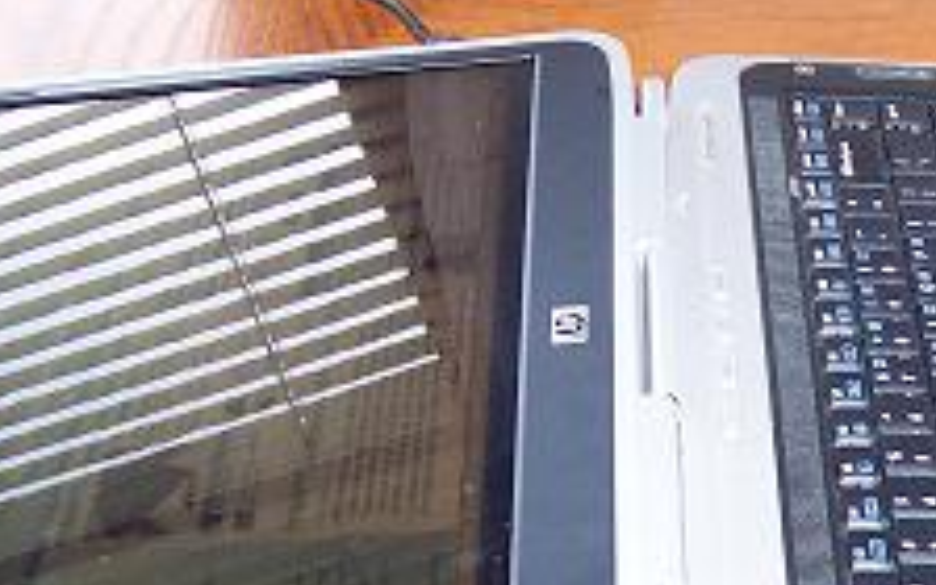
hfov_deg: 23.0
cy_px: 382
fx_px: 2270
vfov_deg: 14.7
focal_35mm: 89
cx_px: 748
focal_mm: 5.6
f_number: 2.8
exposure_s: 1/60
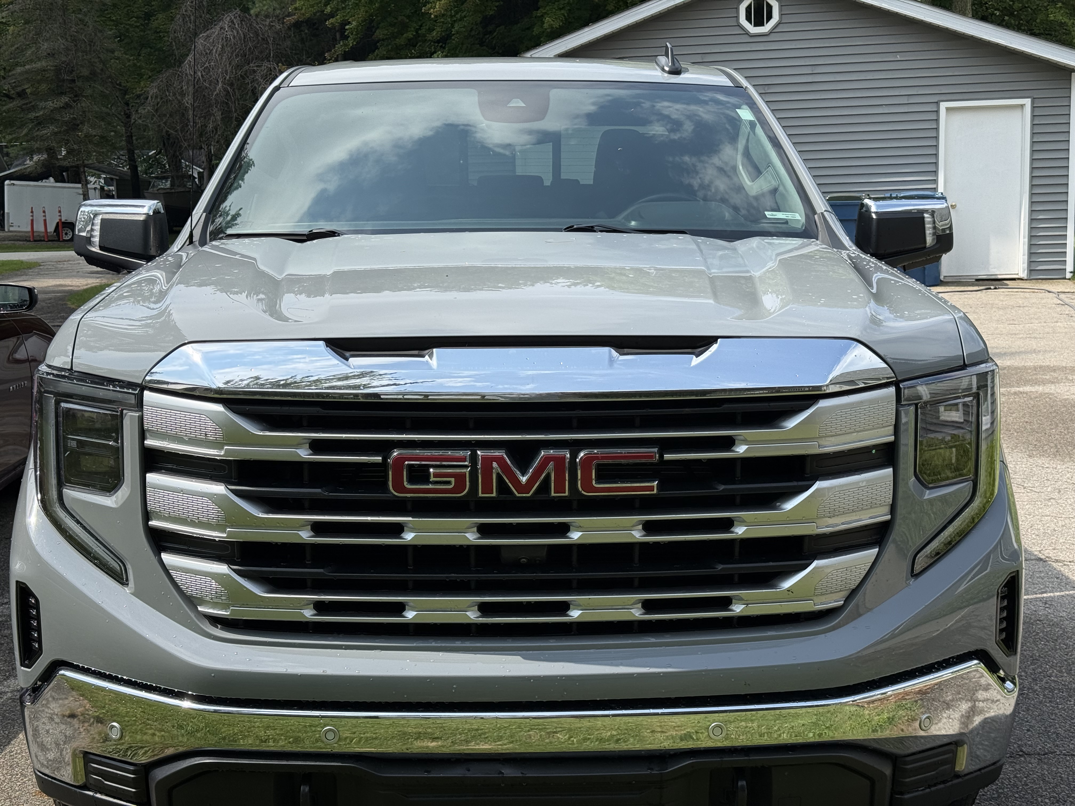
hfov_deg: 39.7
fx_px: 1491
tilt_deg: -7.3
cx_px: 538
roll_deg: +1.9
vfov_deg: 30.3
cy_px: 403
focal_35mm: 48
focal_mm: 6.76
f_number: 1.78
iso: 64
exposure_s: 1/3534
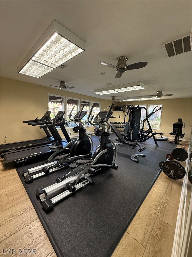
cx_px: 96
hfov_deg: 85.7
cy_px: 128
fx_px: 104
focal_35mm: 14
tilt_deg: -6.0
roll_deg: -1.8
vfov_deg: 102.1
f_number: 2.2
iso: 400
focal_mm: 2.22
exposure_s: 1/120
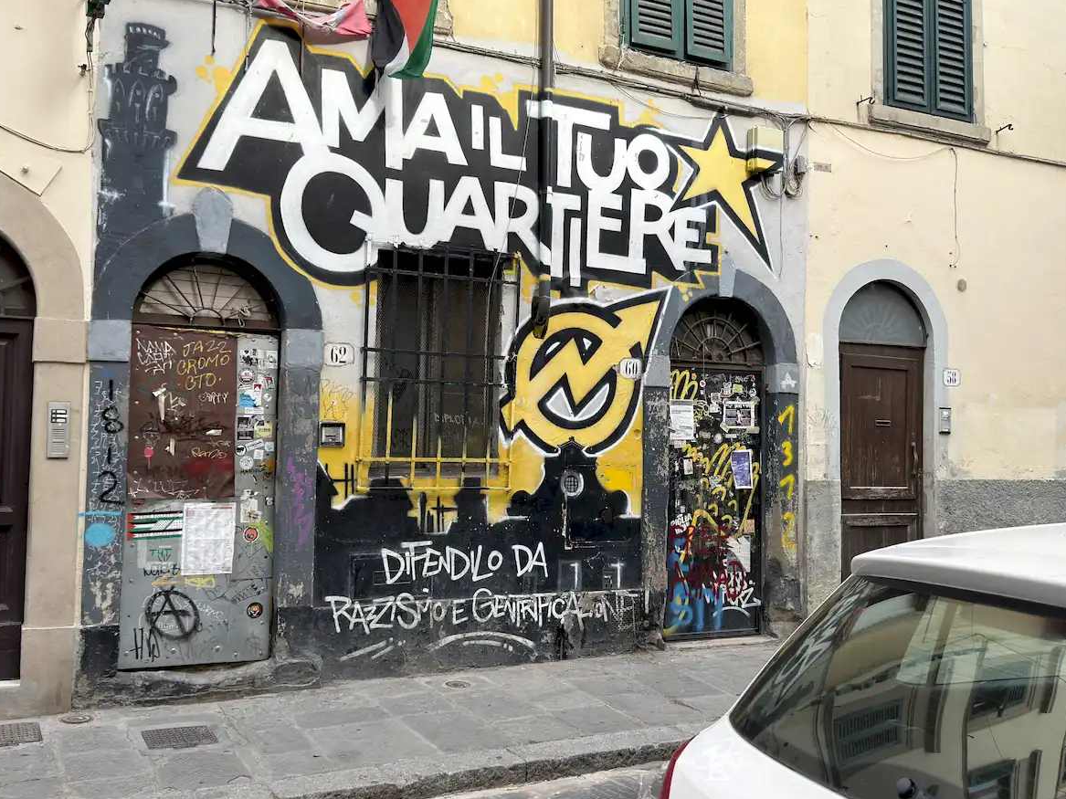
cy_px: 394
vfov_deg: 39.6
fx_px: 1109
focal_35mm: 36
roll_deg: -0.9
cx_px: 539
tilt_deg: +3.4
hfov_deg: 51.4
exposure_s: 1/765
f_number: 1.78
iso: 64
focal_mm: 6.76
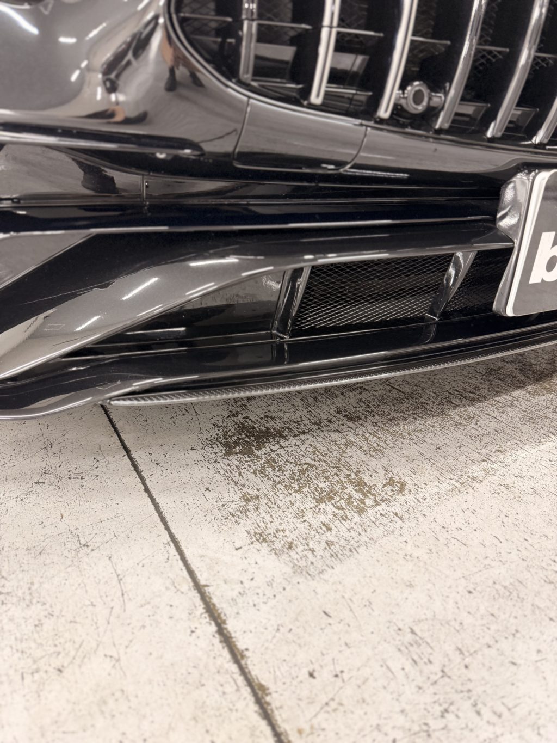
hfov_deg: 56.8
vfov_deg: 71.6
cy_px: 372
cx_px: 278
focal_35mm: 24
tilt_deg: -23.7
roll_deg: +0.3
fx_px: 515
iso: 320
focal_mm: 6.76
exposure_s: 1/60
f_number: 1.78
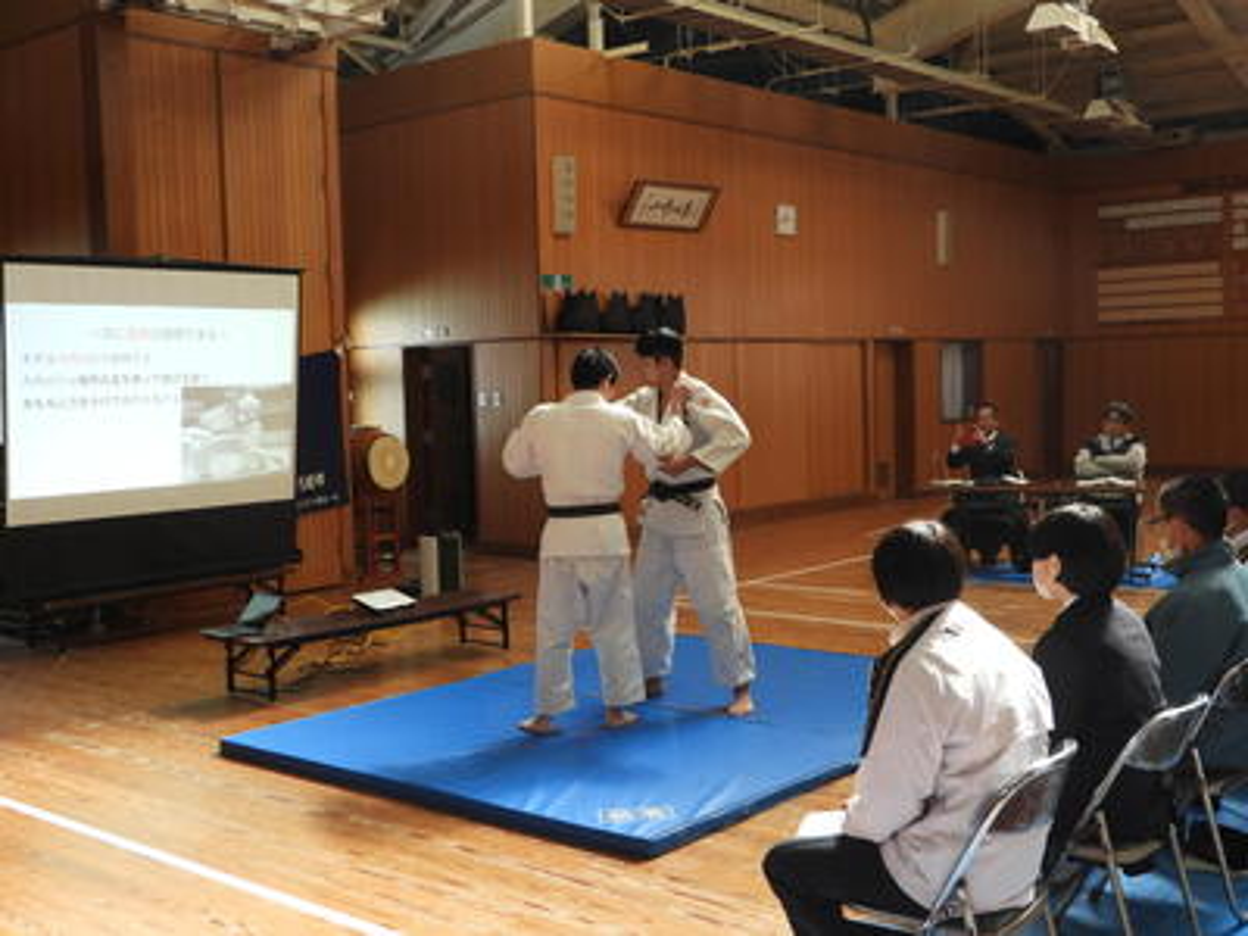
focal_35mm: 40
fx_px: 1442
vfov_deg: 36.0
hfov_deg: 46.8
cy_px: 468
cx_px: 624
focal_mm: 7.2
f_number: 3.8
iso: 180
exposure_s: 1/30
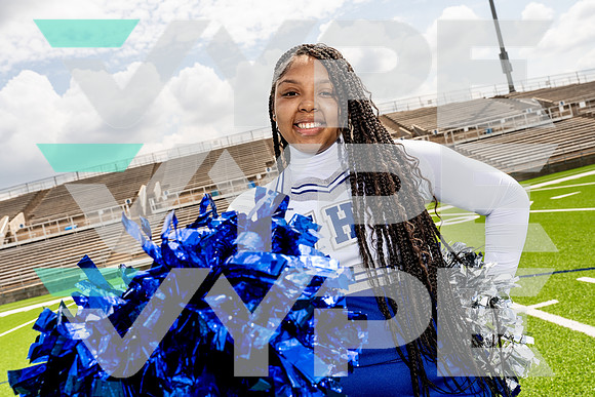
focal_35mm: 32
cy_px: 198
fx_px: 529
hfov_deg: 58.7
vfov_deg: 41.1
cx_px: 298
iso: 100
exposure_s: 1/250
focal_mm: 32
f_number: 8
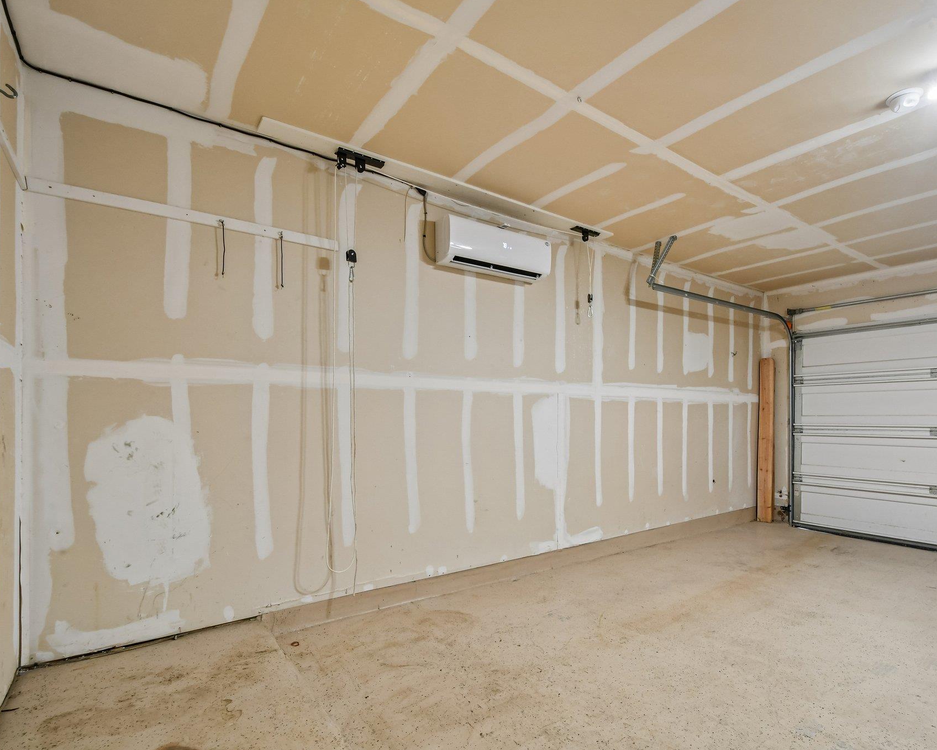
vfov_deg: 77.0
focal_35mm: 17
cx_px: 535
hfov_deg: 89.1
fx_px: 471
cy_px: 375
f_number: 8
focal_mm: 10
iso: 800
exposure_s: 1/6
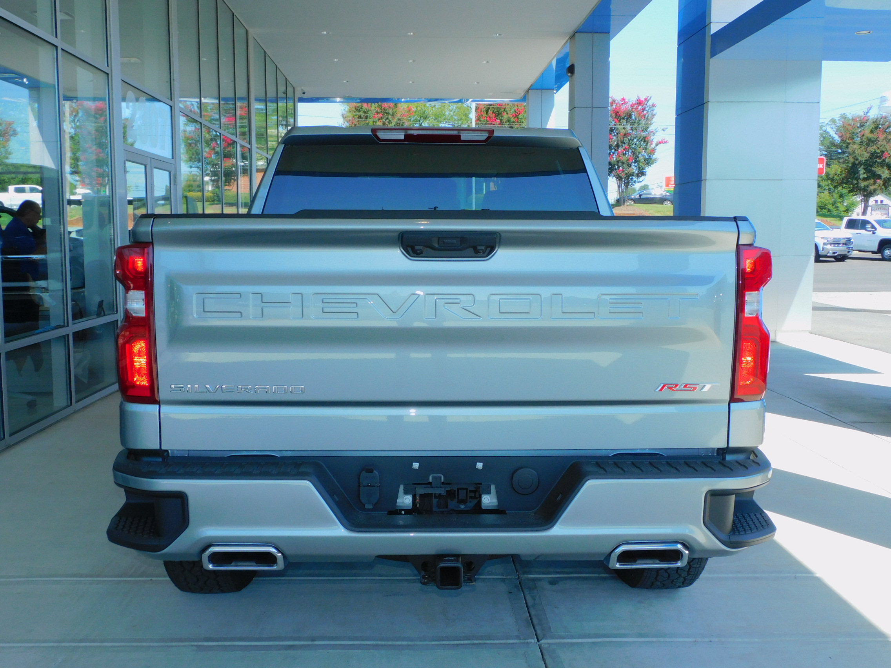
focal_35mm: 35
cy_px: 334
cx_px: 446
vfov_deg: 40.7
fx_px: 901
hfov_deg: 52.6
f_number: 3.8
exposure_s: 1/400
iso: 125
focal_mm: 6.3
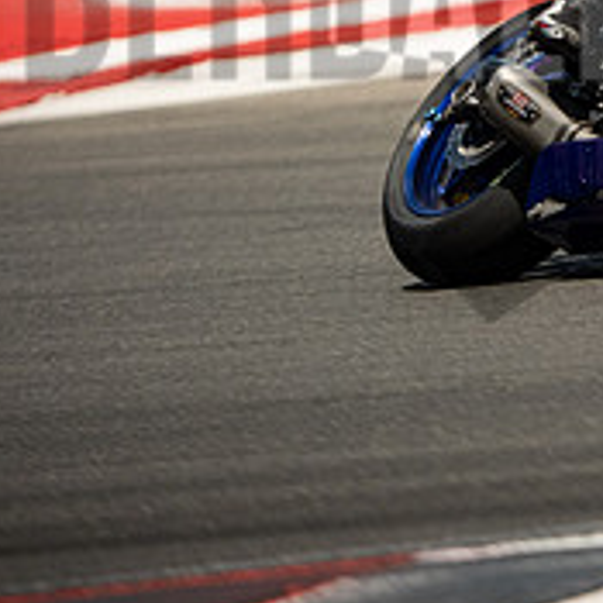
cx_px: 751
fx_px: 16653
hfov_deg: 2.1
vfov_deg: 2.1
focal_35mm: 845
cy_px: -9
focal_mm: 200
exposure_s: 1/2000
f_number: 2
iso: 1250
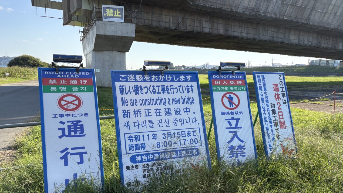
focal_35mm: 29
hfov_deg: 66.1
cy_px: 119
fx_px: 264
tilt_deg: -10.0
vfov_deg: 39.9
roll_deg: +0.7
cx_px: 169
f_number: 1.6
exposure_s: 1/1848
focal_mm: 5.96
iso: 64
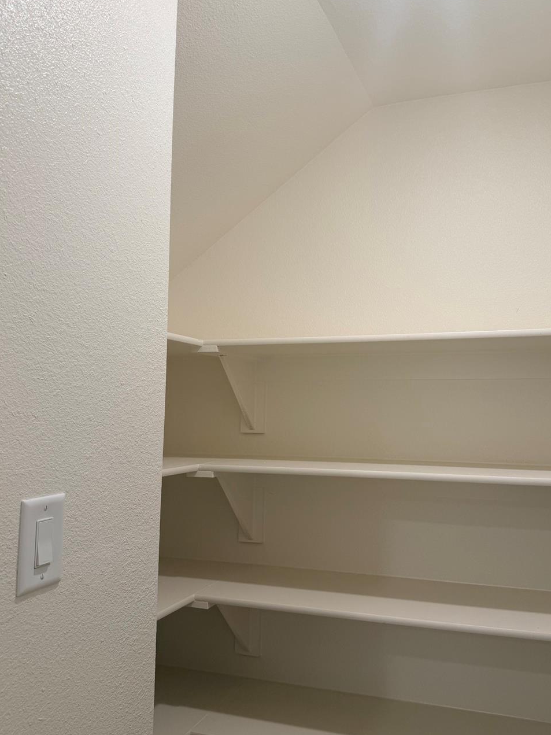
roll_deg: -1.2
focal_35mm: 29
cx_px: 322
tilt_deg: +6.0
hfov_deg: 48.0
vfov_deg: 61.6
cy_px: 344
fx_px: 616
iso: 100
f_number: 1.78
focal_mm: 6.76
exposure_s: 1/120
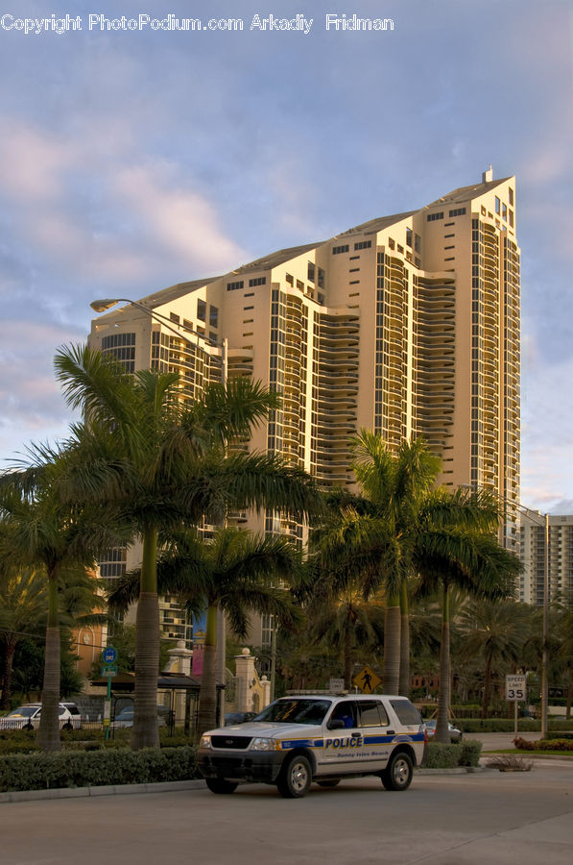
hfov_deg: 28.0
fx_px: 1150
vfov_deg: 41.2
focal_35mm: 48
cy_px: 432
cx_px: 286
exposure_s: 1/80
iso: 200
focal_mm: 32
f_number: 6.3
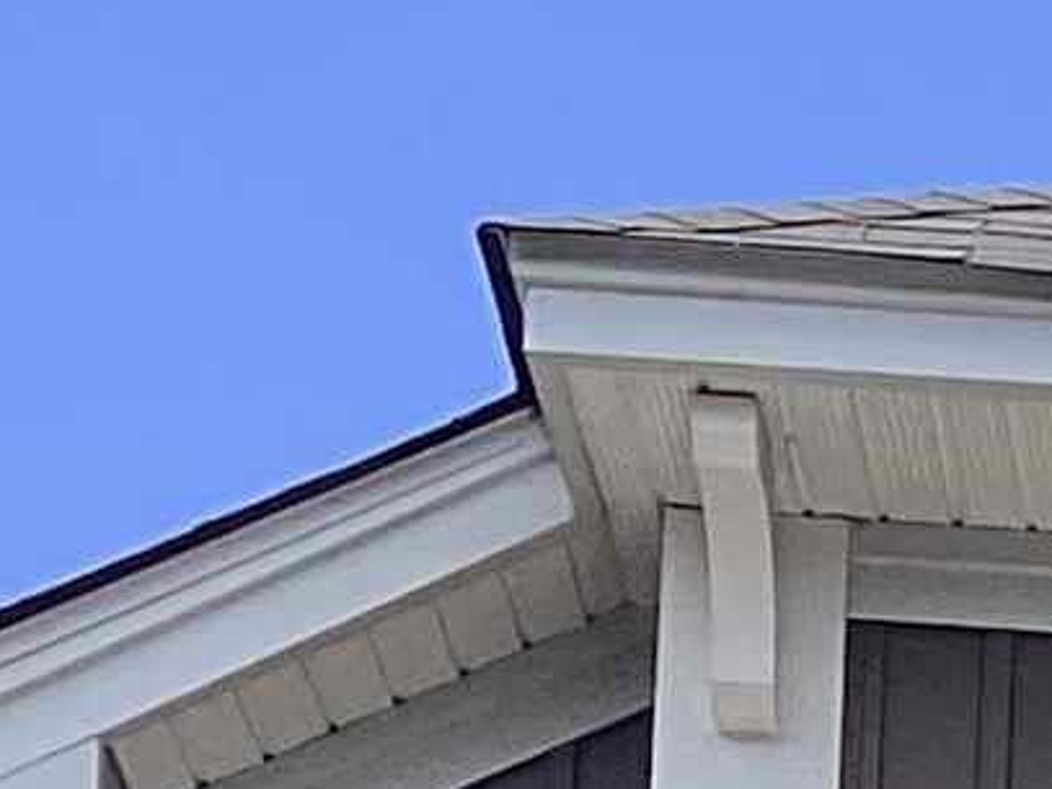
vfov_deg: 5.7
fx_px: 7109
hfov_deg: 7.8
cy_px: 2765
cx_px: 2642
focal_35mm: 234
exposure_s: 1/926
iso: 25
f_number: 2.4
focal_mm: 3.3
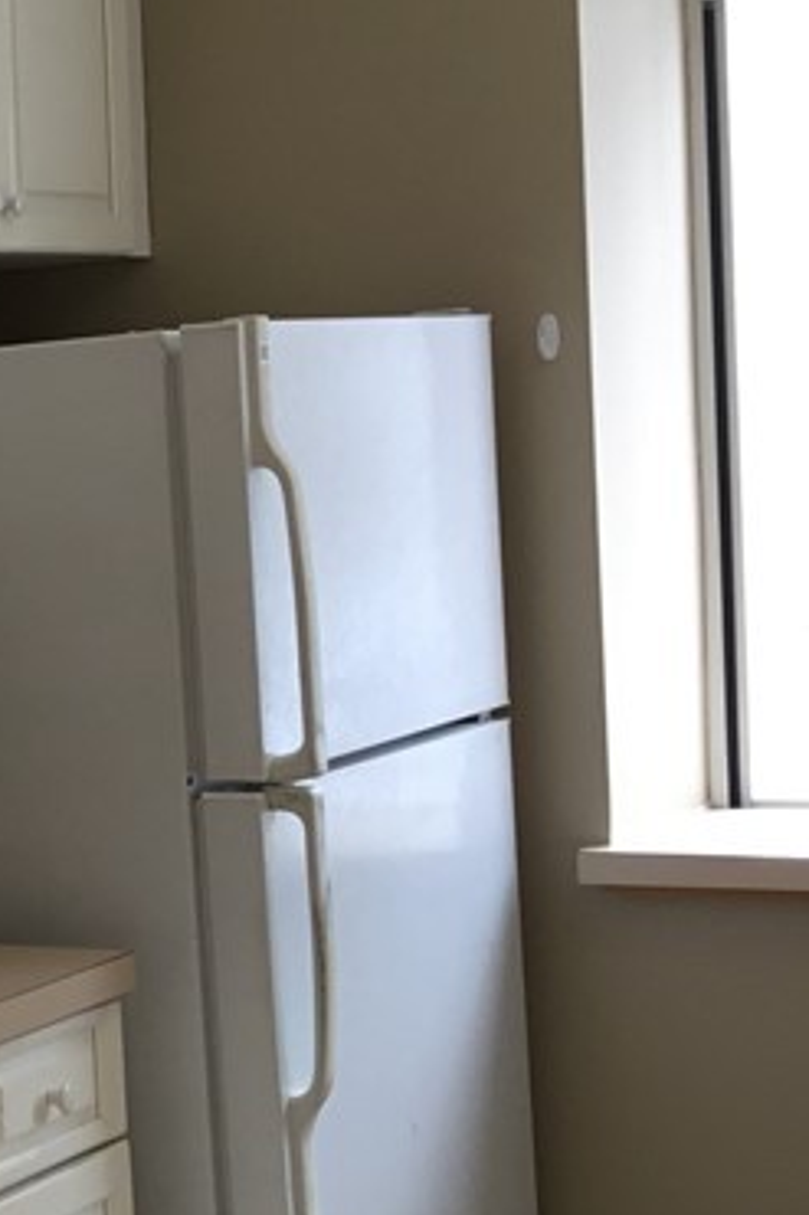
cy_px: 678
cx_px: -495
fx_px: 3003
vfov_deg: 22.9
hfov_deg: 14.1
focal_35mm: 89
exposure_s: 1/60
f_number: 2.4
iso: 32
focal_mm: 3.3
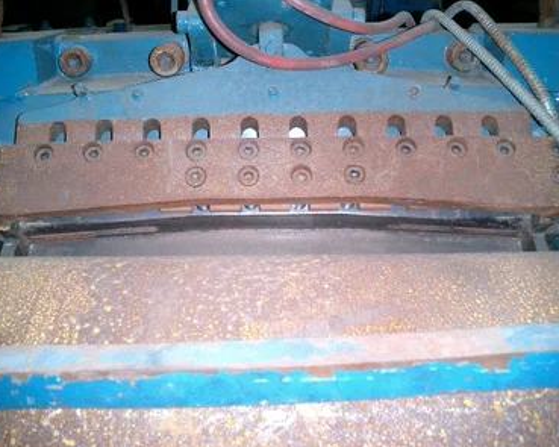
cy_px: 226
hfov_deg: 49.1
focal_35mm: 37
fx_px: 612
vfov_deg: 40.1
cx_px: 282
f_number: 4.2
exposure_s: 1/40
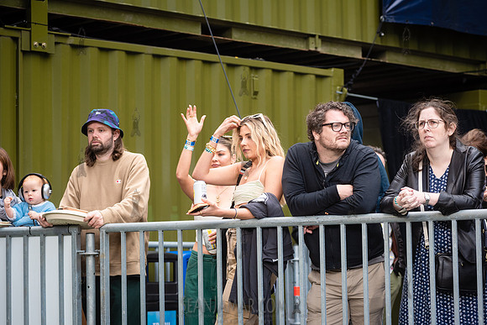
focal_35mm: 105
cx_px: 244
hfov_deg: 19.5
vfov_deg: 13.0
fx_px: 1421
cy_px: 162
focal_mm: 105
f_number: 4
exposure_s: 1/320
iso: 640
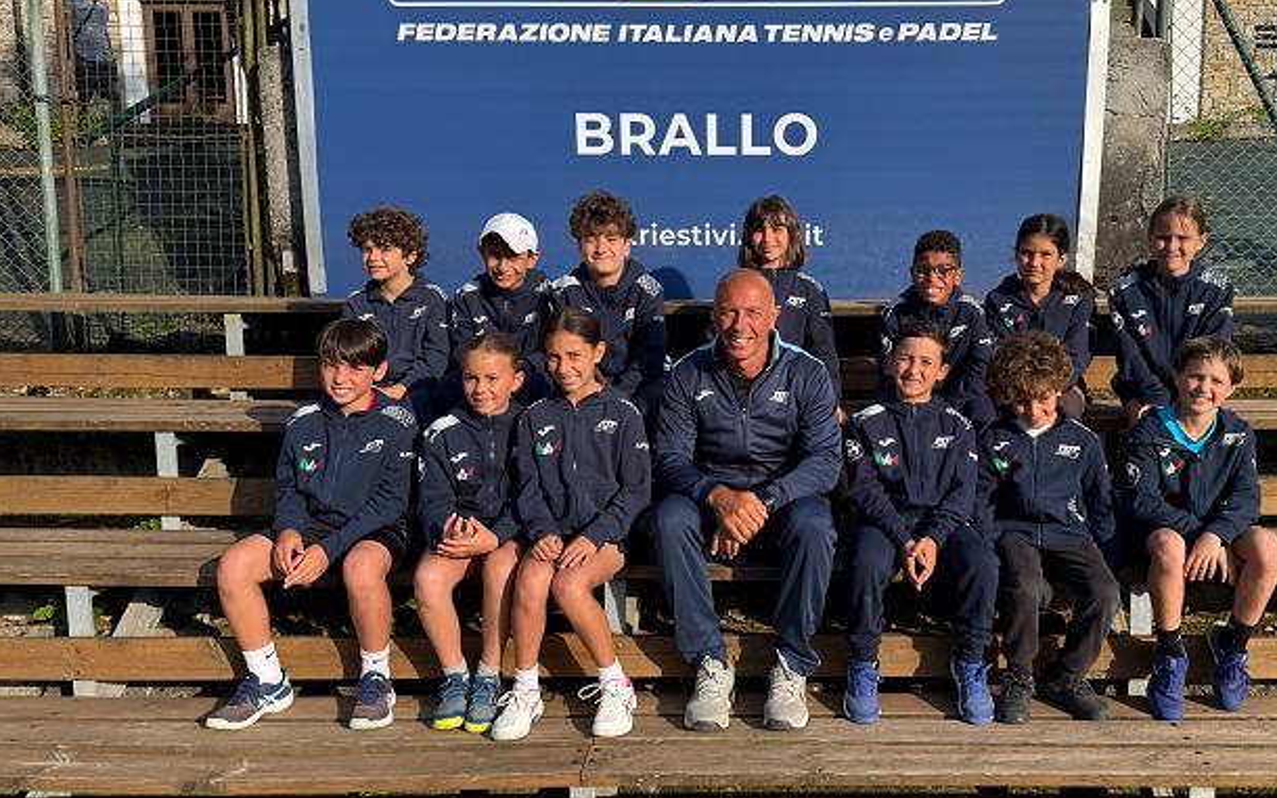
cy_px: 380
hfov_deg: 59.2
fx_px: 1113
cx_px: 763
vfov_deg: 39.4
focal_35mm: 32
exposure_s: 1/2053
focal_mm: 6.76
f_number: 1.78
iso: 80
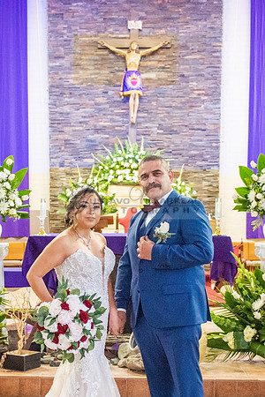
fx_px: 692
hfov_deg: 21.6
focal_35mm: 63
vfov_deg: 31.2
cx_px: 86
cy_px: 319
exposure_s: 1/160
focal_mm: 26
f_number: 2.8
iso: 2000
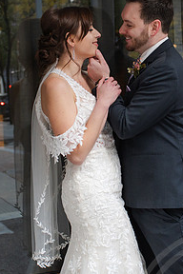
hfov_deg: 16.6
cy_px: 126
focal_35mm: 82
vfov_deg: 24.8
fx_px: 625
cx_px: 126
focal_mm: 35
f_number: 3.5
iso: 1000
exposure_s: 1/400
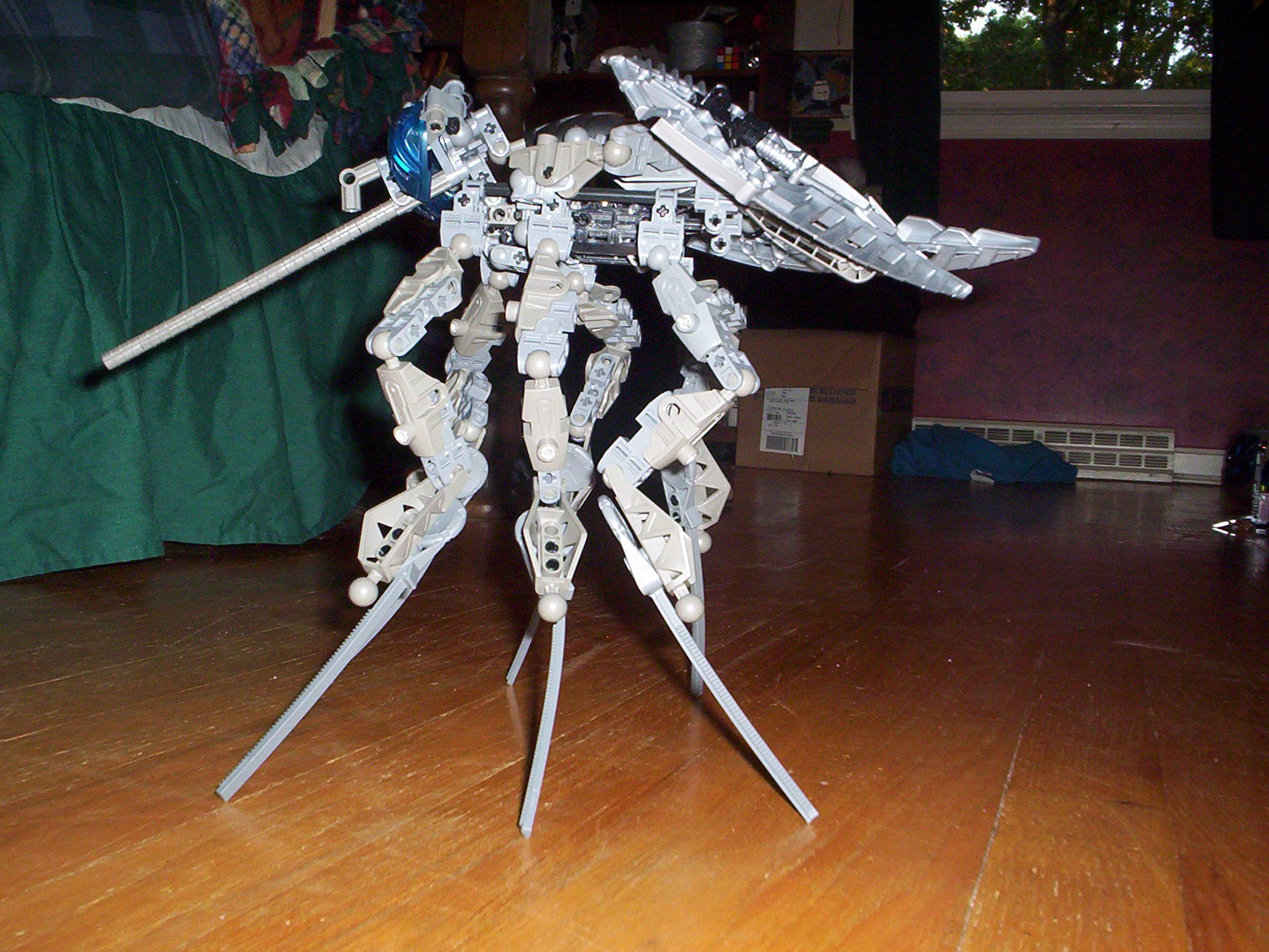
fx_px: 1429
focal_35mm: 39
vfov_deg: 36.8
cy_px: 488
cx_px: 635
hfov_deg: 47.9
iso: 140
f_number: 4.5
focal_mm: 4.99
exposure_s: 1/60
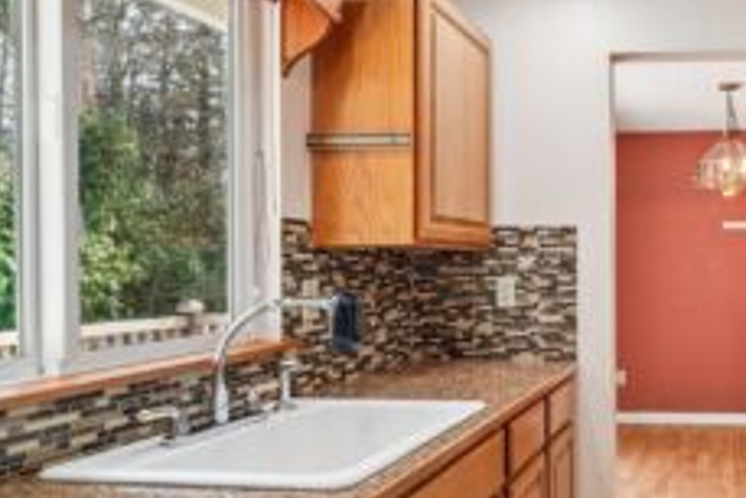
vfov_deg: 46.4
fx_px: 581
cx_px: 567
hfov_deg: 61.5
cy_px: 265
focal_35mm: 28
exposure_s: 1/60
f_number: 8
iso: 1600
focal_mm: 16
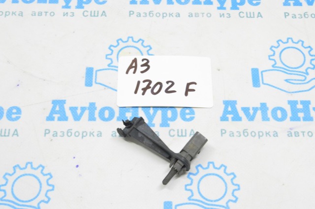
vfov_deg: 23.7
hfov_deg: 35.1
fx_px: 498
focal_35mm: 57
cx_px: 158
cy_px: 104
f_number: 20
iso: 6400
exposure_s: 1/15
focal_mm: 38
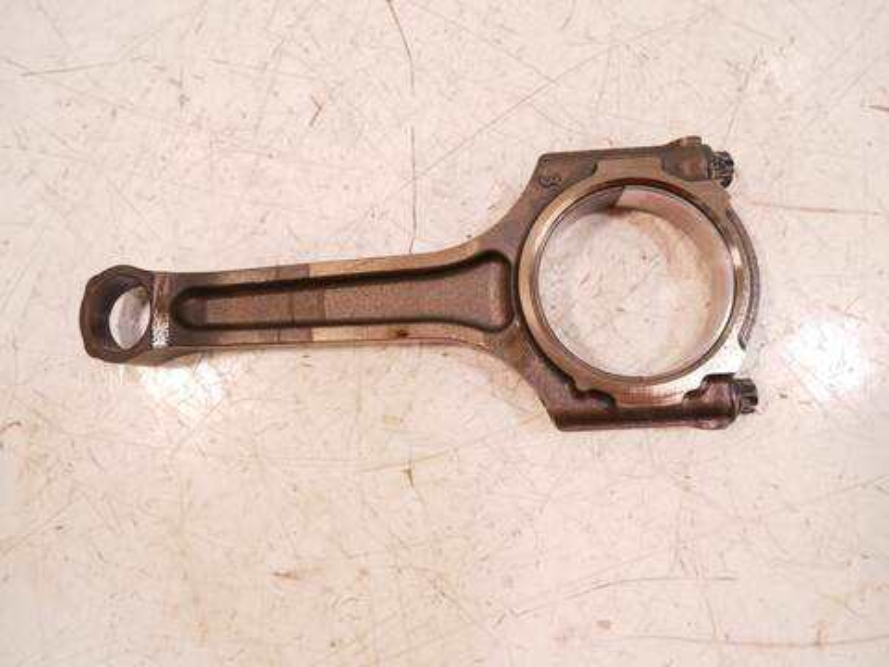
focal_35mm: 24
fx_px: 616
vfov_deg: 56.8
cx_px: 444
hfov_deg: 71.6
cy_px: 334
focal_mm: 12
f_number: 3.5
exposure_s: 1/125
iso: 1000
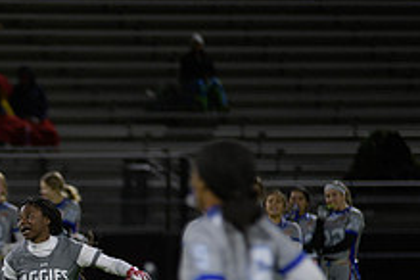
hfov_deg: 3.9
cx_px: -35
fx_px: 6183
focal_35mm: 530
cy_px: 348
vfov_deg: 2.6
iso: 720
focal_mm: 200
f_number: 2.8
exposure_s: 1/200
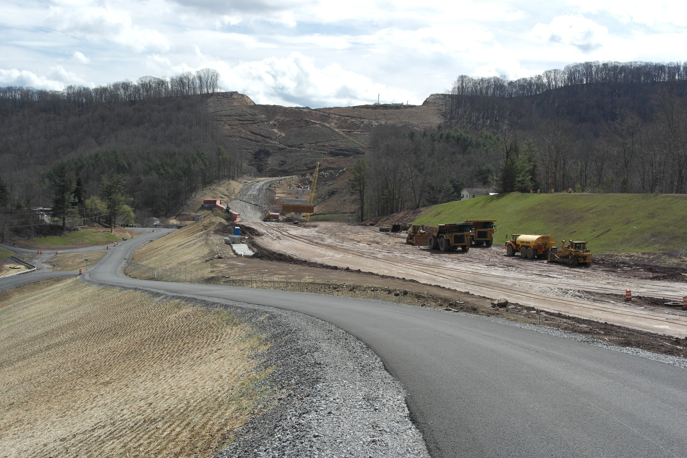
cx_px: 344
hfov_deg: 53.1
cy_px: 229
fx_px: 687
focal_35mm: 36
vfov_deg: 36.9
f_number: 7.1
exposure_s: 1/320
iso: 100
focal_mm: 24
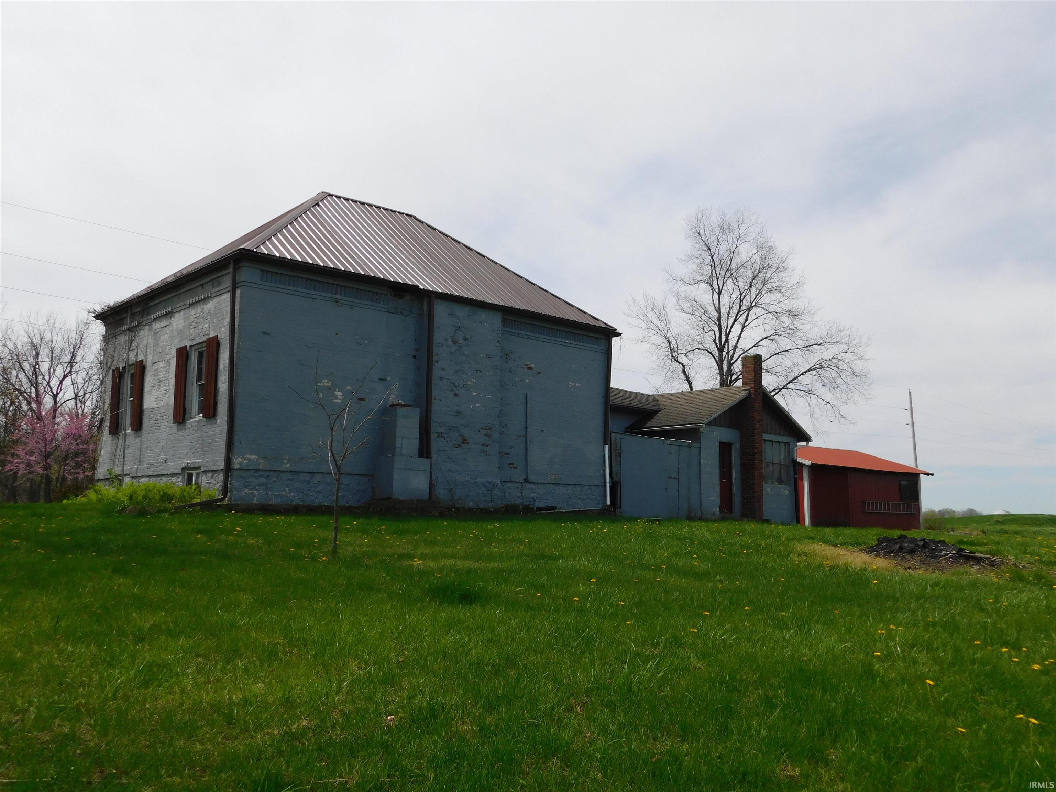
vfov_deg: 46.8
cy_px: 396
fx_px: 915
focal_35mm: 30
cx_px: 528
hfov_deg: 60.0
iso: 125
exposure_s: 1/640
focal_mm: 5.3
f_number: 6.4
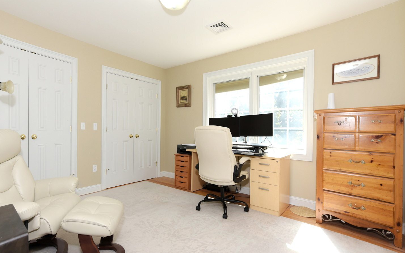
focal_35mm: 16
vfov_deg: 70.7
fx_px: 177
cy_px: 149
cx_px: 186
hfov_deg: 97.6
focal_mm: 14
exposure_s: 1/125
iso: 400
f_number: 8
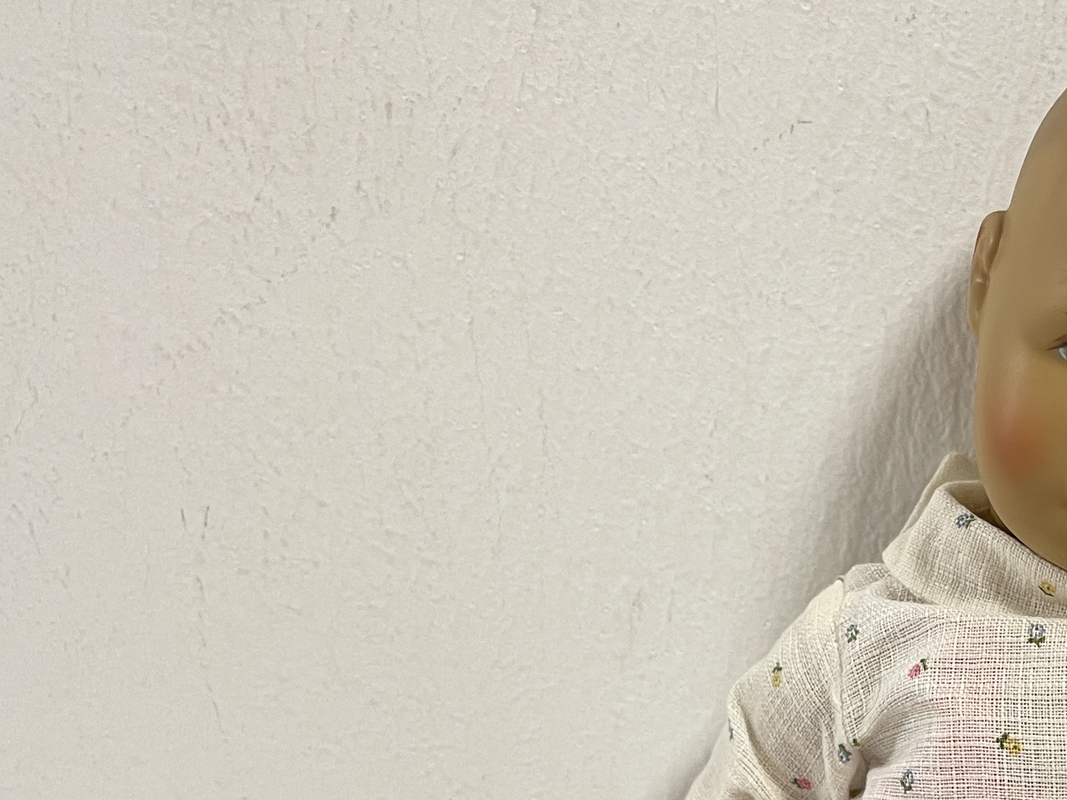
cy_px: 791
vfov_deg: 22.8
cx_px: 1032
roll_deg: +0.6
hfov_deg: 29.4
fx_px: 1911
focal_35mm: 62
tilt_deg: -18.6
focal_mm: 5.1
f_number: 1.6
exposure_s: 1/50
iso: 100
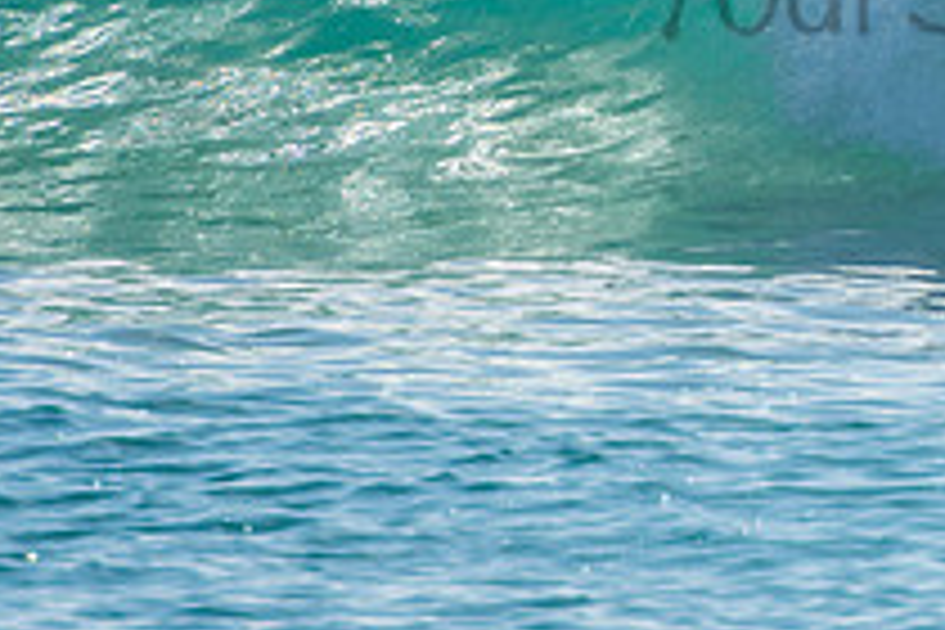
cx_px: 1107
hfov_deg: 1.2
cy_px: -70
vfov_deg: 0.8
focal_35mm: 1660
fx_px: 43572
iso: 220
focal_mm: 400
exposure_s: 1/1250
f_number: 5.6
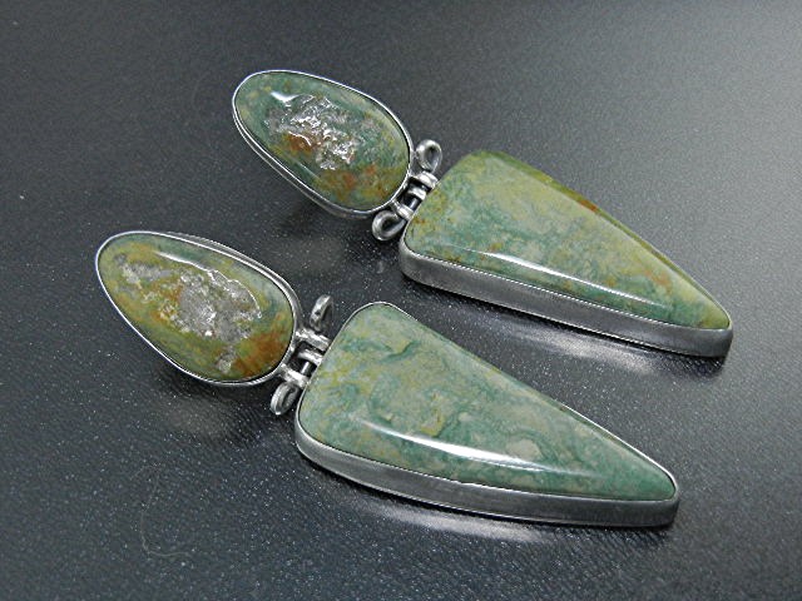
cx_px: 401
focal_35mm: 45
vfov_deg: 32.2
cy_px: 300
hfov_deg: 42.1
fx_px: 1043
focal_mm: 8.1
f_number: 7.6
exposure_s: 1/30
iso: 676
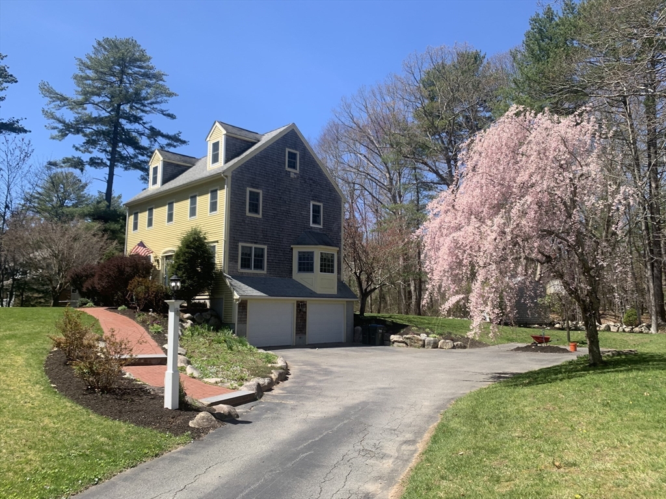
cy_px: 250
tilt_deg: +6.7
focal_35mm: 26
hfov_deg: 67.3
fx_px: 500
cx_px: 333
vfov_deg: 53.1
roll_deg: -1.1
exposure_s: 1/1427
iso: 25
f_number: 1.8
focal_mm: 4.25
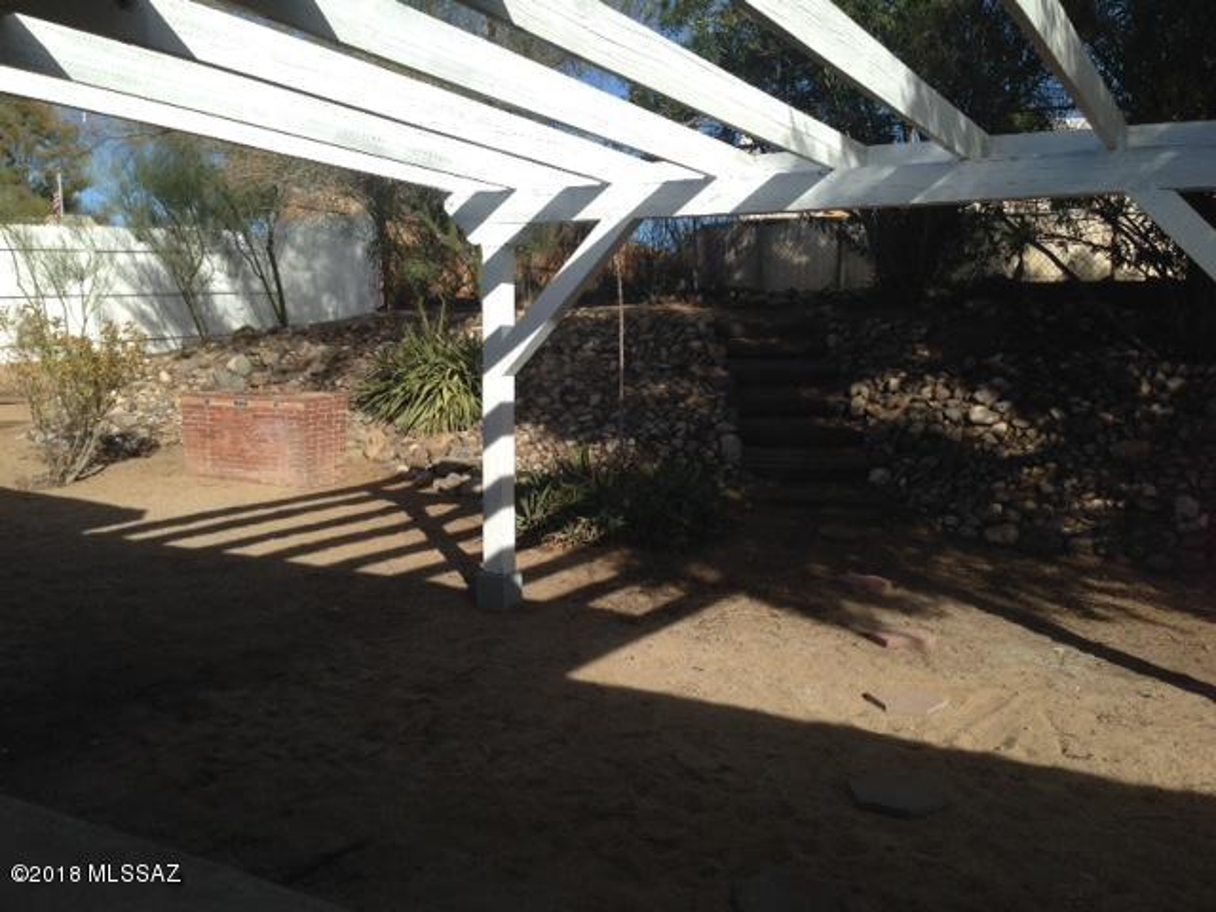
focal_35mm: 33
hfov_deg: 55.4
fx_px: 1159
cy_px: 456
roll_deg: -0.6
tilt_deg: -6.1
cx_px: 608
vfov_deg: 42.9
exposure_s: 1/1595
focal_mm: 4.12
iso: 50
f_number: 2.4
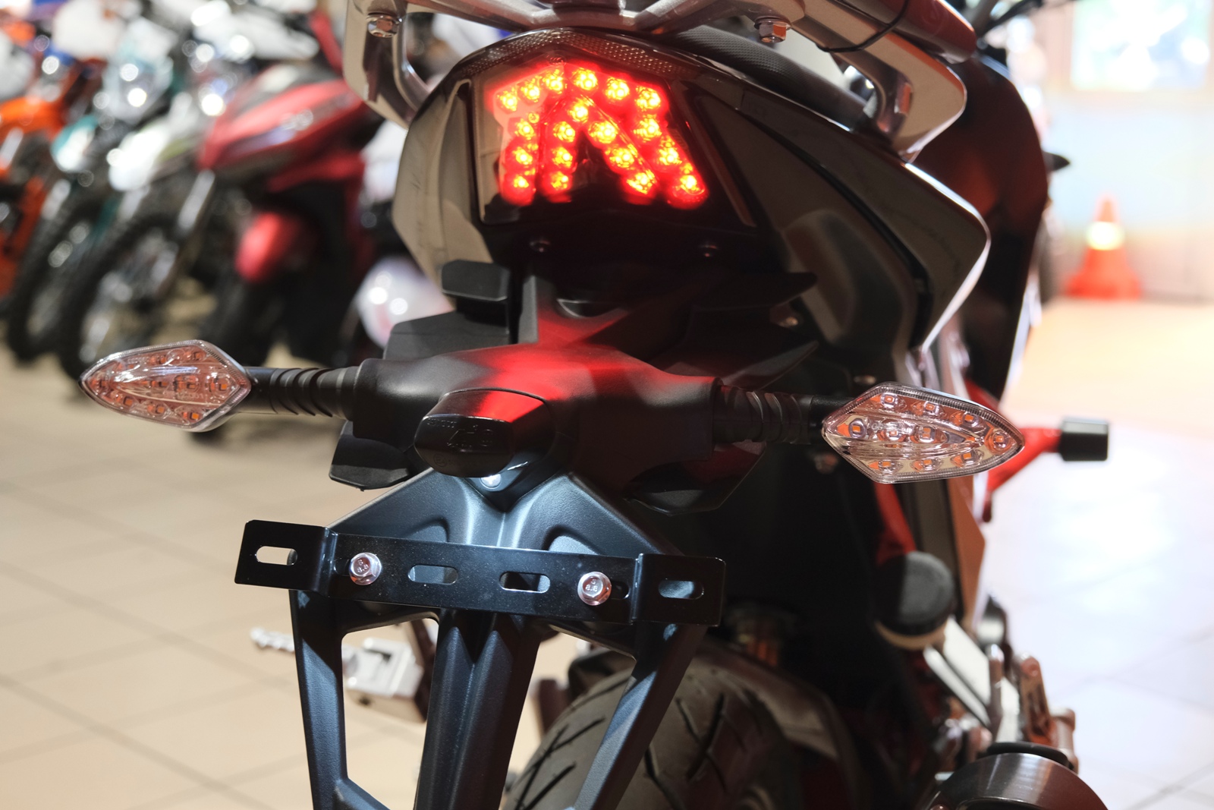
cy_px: 405
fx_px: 1821
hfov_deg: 36.9
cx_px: 607
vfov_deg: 25.1
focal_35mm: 54
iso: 1600
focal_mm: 35.8
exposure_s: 1/100
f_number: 4
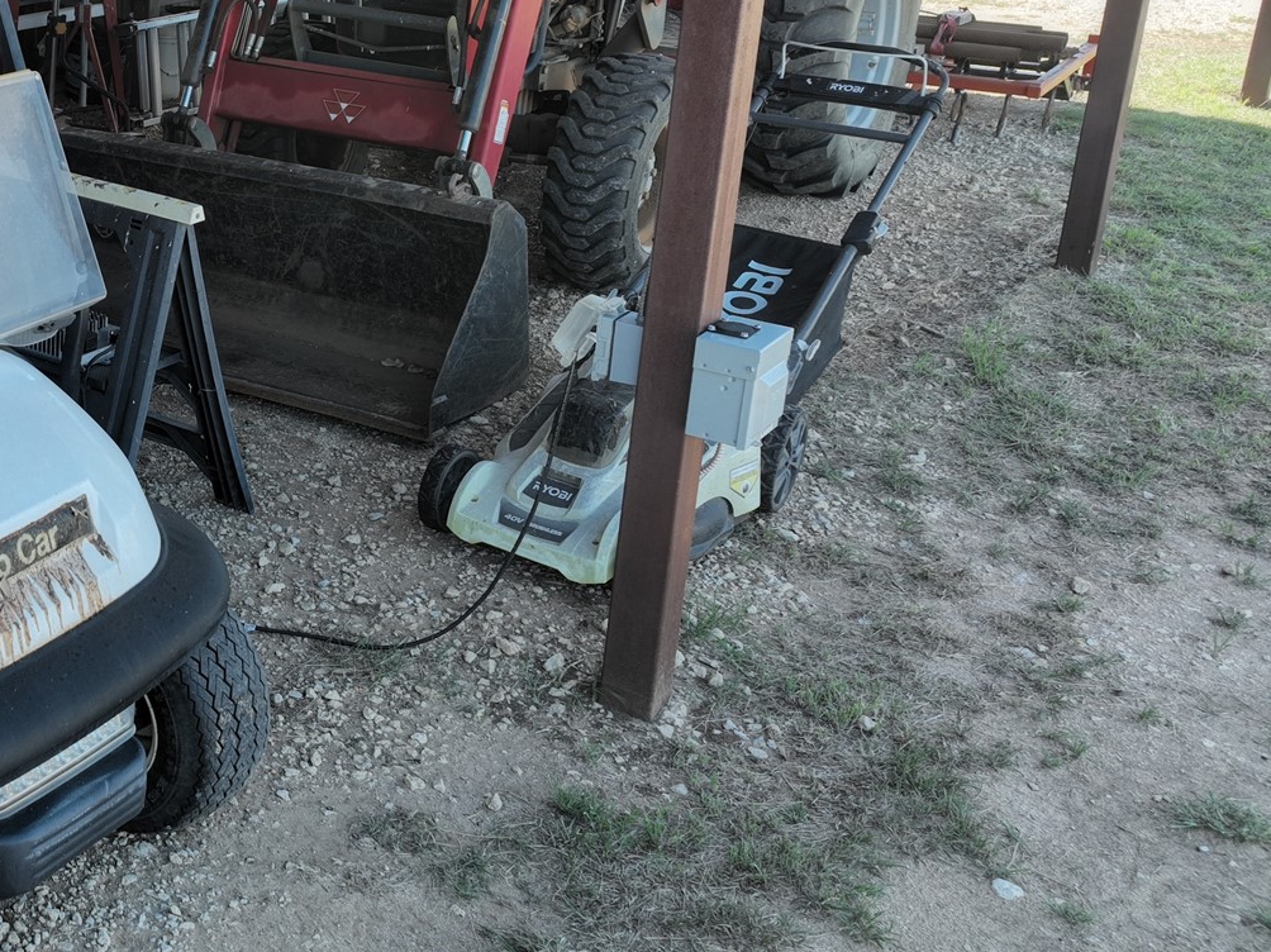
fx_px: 1798
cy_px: 287
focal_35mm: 49
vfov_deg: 29.4
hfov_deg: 35.1
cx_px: -13
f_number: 2.8
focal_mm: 12.29
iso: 410
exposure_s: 1/800
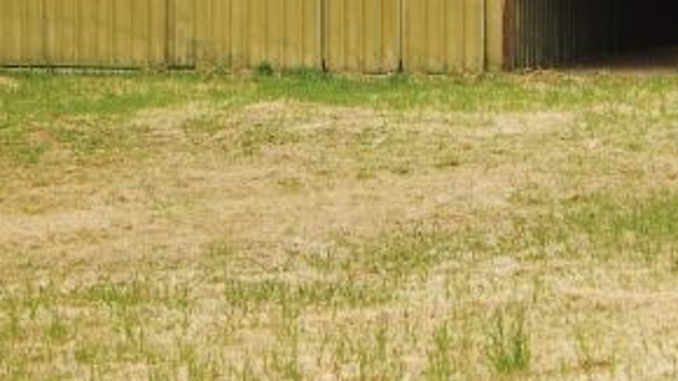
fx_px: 3089
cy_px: 48
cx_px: 524
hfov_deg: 12.5
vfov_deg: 7.0
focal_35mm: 172
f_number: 8
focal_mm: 31
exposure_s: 1/250
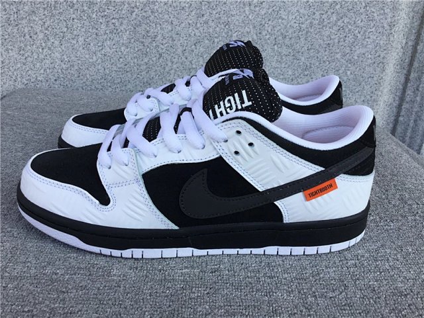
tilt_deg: -25.7
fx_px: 380
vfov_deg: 45.4
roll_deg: -3.5
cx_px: 212
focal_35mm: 31
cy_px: 159
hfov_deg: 58.4
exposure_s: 1/367
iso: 25
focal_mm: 3.3
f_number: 2.4
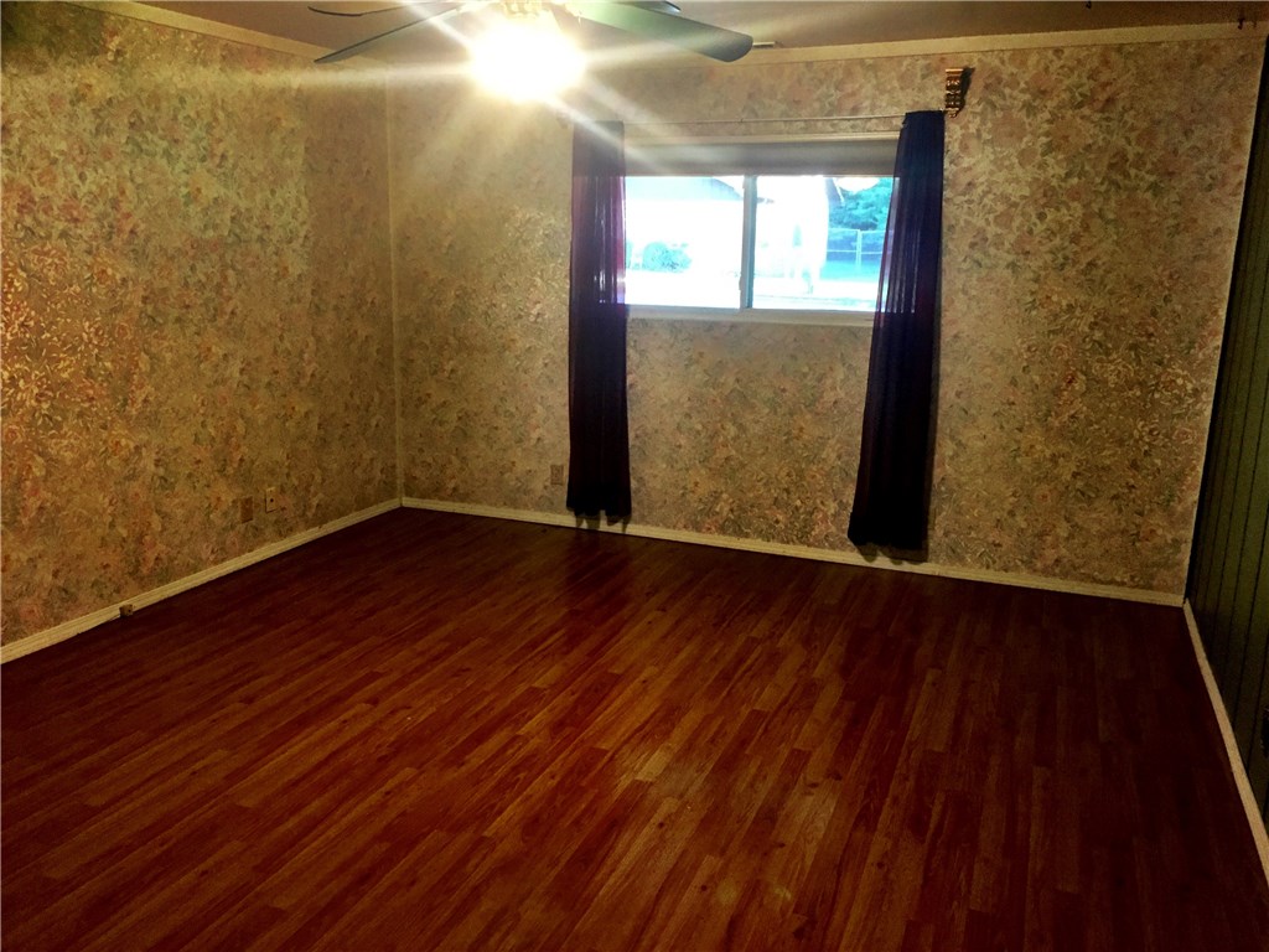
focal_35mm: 29
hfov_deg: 61.7
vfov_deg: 48.2
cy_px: 476
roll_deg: -2.4
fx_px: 1063
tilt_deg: -12.8
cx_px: 634
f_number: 2.2
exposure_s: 1/30
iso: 200
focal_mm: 4.15
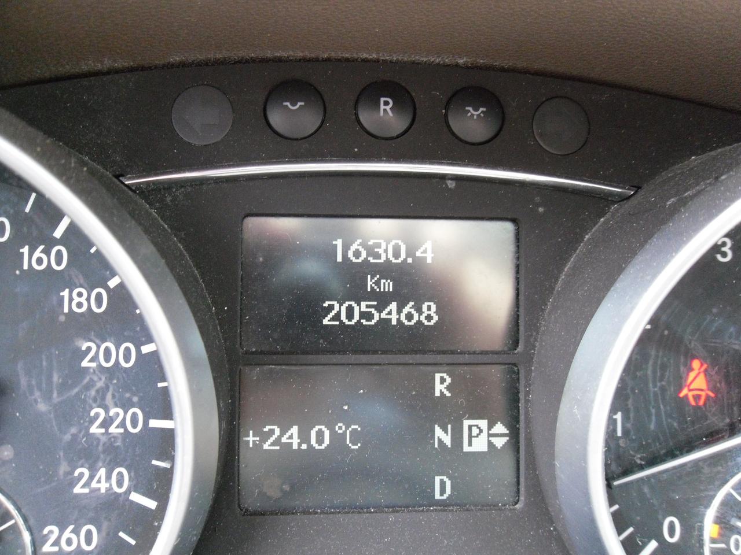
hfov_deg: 52.6
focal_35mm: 35
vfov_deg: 40.7
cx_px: 370
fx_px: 749
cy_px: 278
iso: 400
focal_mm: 6.3
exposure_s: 1/22
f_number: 3.5
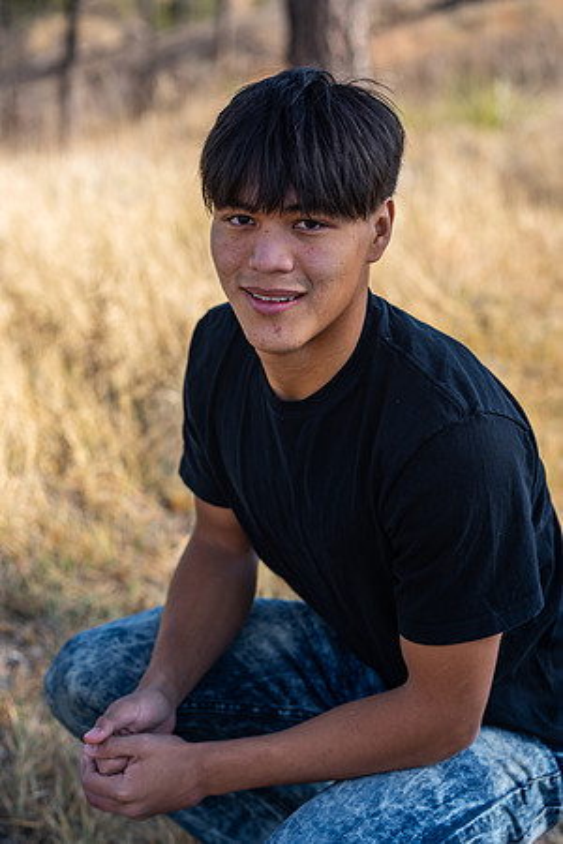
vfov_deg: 23.9
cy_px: 422
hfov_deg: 16.1
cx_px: 282
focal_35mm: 85
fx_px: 1994
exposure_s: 1/125
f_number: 4
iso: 31
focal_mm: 85
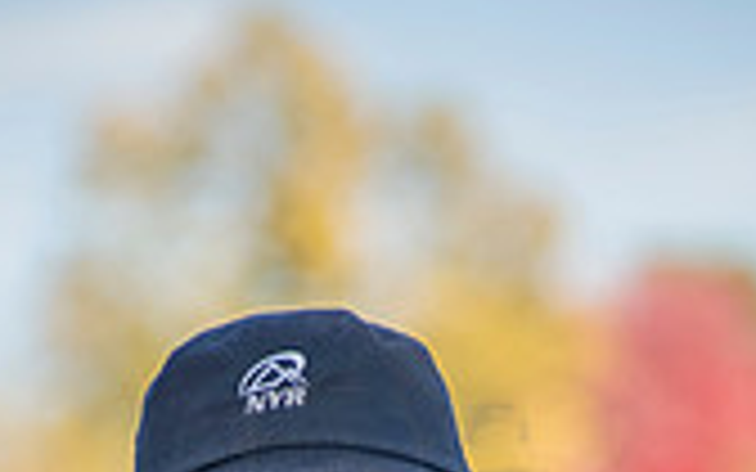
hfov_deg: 3.9
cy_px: 984
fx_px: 11229
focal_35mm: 545
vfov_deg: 2.4
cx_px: 360
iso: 640
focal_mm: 200
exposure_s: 1/1000
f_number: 5
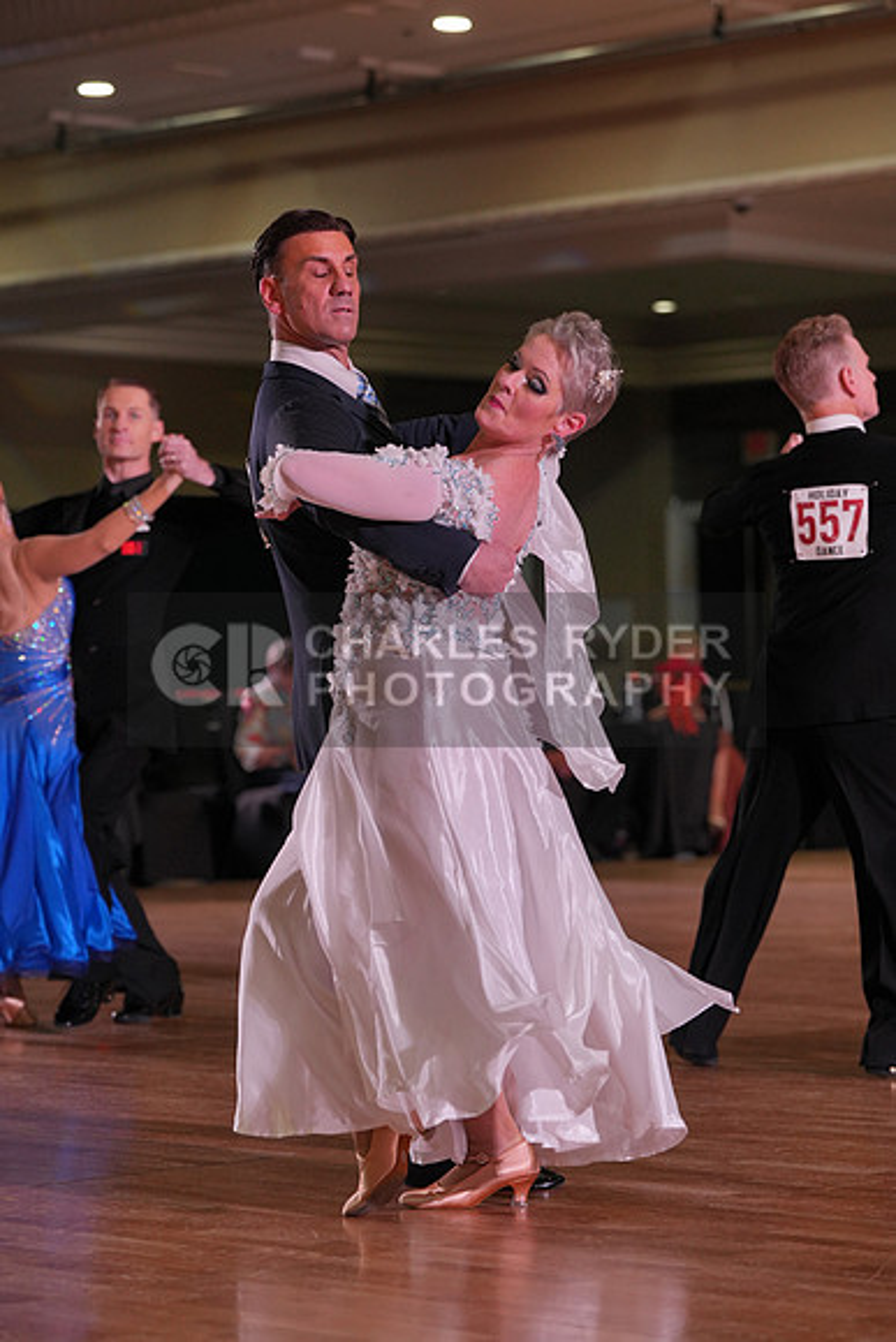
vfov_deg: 18.9
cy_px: 671
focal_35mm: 108
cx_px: 448
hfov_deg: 12.7
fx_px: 4029
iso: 1250
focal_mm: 108
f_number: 4
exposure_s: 1/500
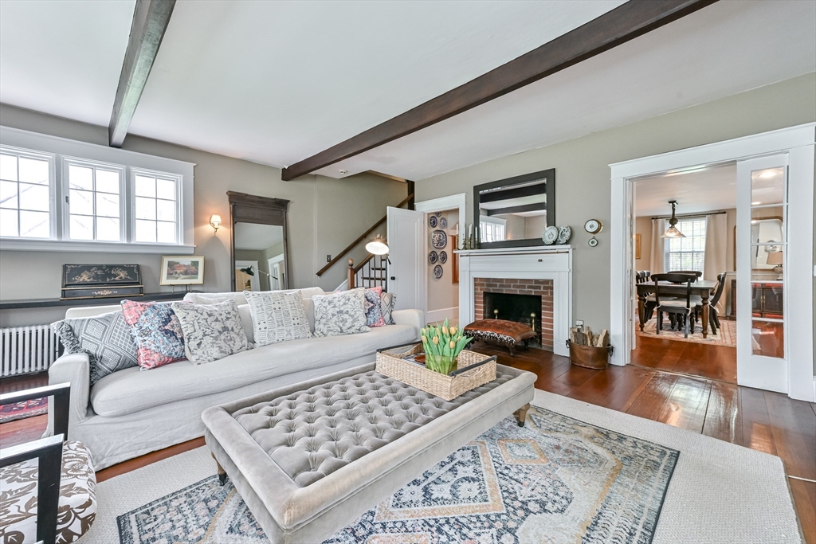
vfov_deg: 81.2
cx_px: 408
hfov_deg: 104.2
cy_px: 272
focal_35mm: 14
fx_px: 317
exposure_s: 1/60
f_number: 9
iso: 1600
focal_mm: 14
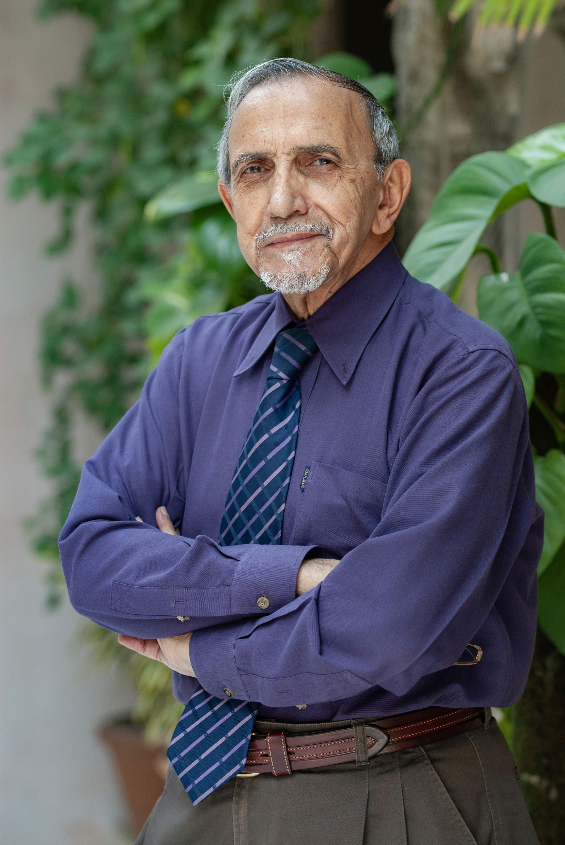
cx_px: 282
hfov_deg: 7.9
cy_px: 422
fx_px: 4084
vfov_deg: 11.8
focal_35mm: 174
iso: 320
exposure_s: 1/250
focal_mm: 116
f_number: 5.6
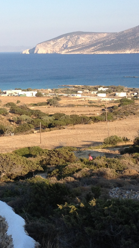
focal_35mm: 80
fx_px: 524
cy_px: 98
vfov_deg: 26.5
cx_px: 24
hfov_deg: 15.0
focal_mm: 4.28
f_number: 2.4
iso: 50
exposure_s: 1/951
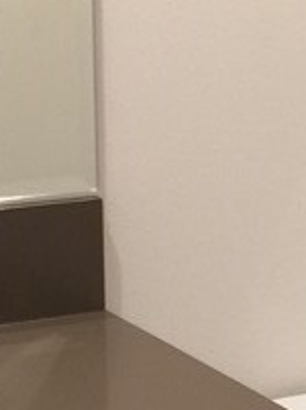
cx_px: 231
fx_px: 1750
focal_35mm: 148
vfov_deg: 13.4
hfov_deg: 10.0
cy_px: 247
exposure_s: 1/15
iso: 32
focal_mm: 4.15
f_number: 2.2
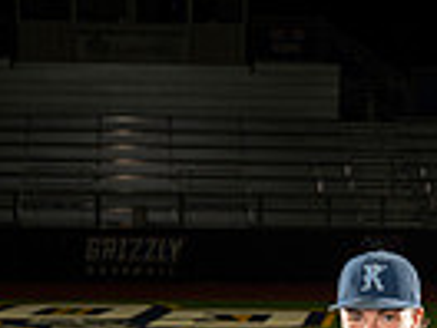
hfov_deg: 14.7
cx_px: 271
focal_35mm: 134
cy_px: 742
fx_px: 1692
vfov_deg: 9.9
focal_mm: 41
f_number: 5.6
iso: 800
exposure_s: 1/250
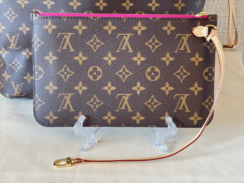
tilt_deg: -27.8
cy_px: 92
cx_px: 122
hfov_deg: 39.7
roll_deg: +0.0
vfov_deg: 30.3
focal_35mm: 48
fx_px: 338
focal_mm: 6.76
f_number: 1.78
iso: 125
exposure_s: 1/50
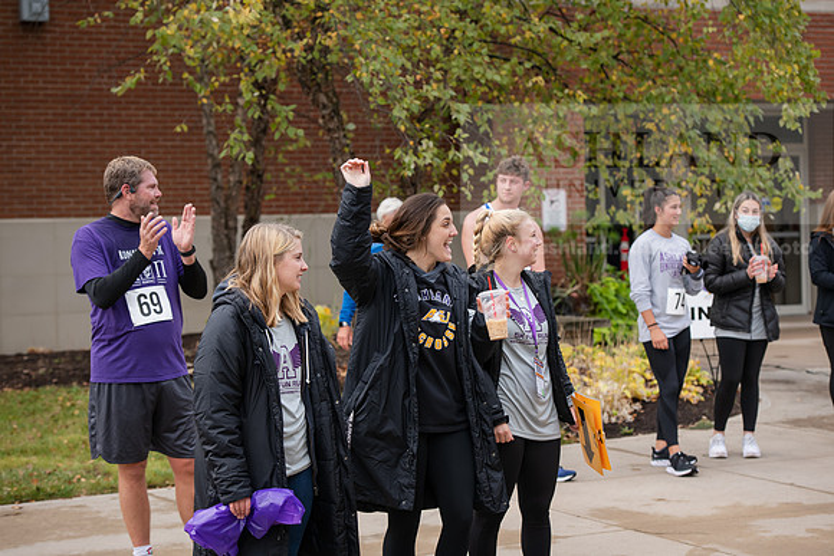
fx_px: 2132
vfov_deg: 14.9
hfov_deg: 22.1
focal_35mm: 92
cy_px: 278
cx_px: 417
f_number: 4.5
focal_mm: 92
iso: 400
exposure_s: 1/500
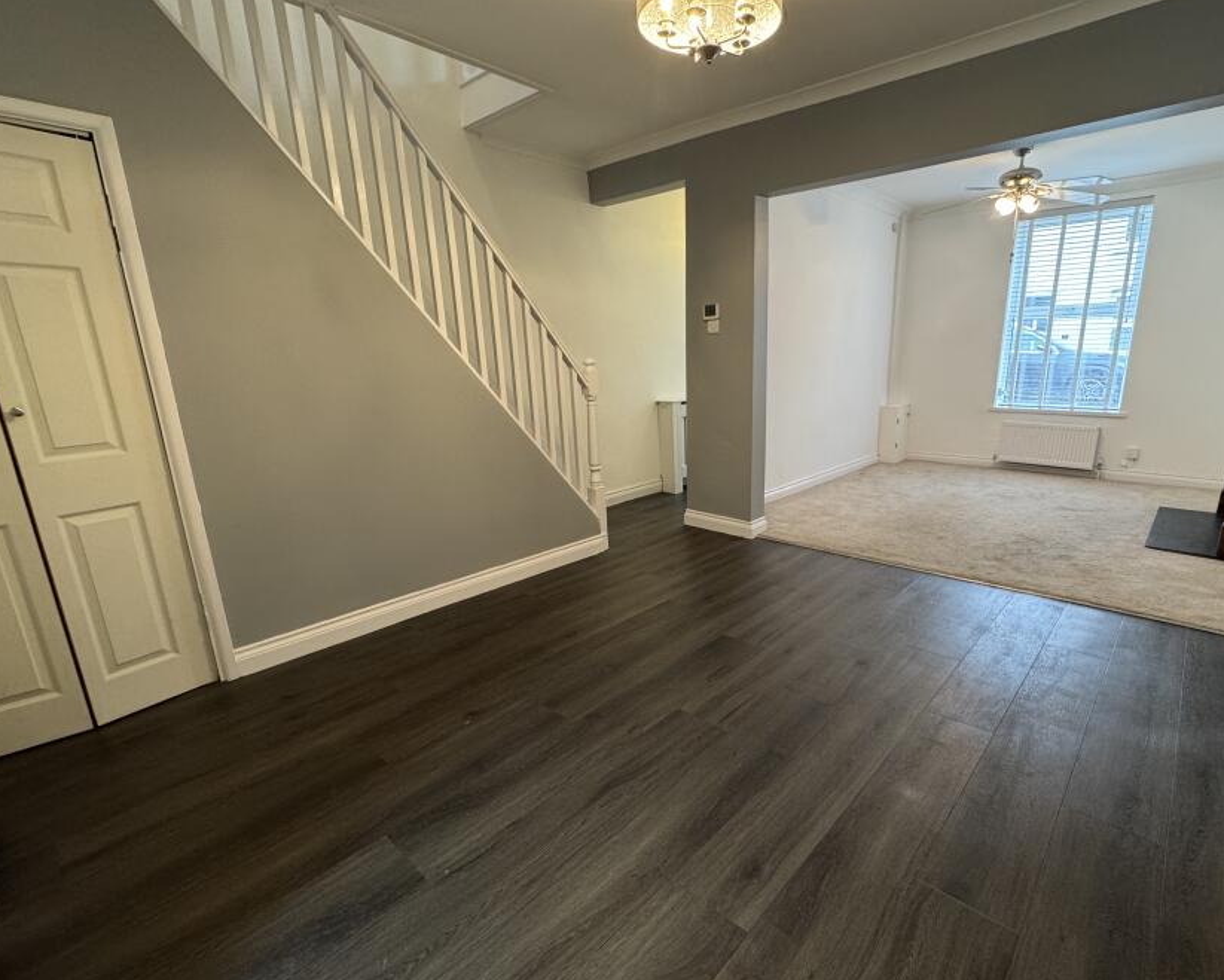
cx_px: 681
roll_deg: +1.5
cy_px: 510
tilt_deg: -15.1
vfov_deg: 77.0
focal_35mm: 17
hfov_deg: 89.3
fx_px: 616
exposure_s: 1/50
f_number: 2.2
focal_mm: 2.22
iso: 200
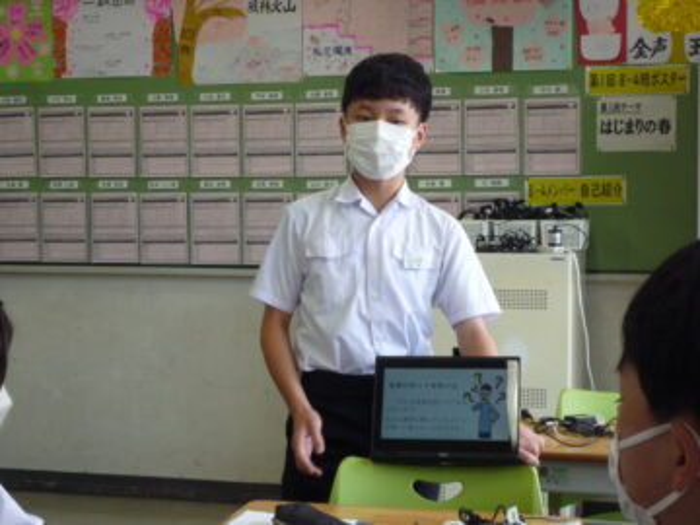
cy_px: 262
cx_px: 350
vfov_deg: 21.0
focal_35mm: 70
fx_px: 1416
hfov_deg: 27.8
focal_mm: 12.2
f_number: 4.9
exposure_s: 1/80
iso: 250
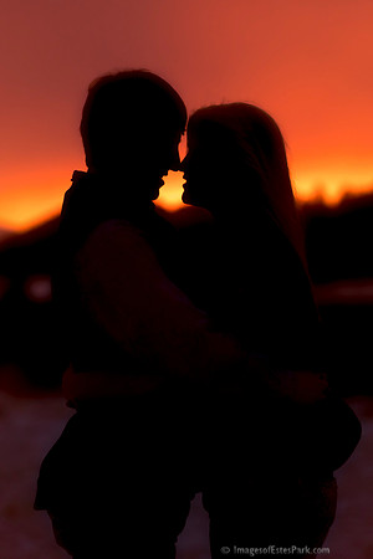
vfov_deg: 15.2
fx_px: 2098
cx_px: 186
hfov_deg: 10.2
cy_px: 280
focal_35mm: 135
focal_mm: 135
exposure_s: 1/500
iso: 250
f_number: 4
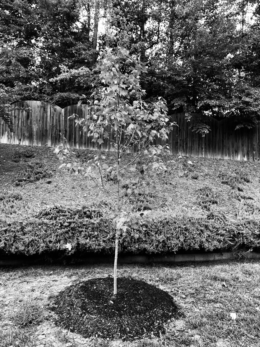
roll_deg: -1.4
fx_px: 280
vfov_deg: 63.4
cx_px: 130
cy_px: 174
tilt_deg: +3.6
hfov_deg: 49.7
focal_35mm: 28
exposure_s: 1/30
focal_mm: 3.99
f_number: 1.8
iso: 25
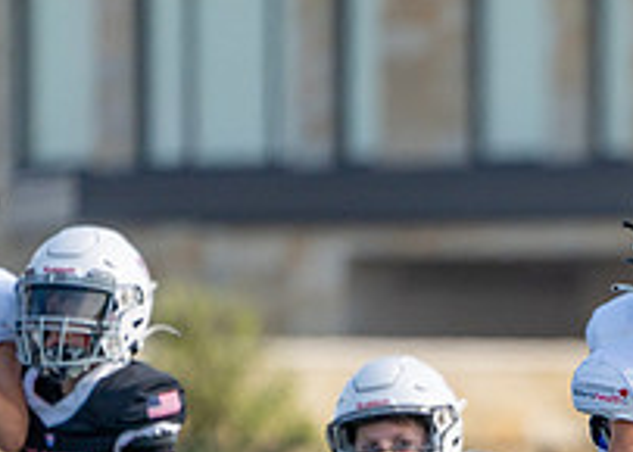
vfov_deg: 1.2
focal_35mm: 1164
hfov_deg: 1.7
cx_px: 873
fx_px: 20926
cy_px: 539
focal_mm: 388
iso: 200
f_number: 5.6
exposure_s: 1/2000
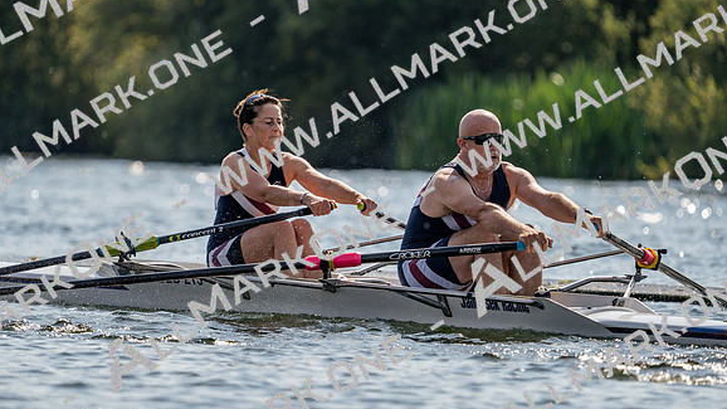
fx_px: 8558
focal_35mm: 444
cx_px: 364
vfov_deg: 2.7
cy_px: 198
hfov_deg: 4.9
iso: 200
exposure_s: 1/1600
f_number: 6.3
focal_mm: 422
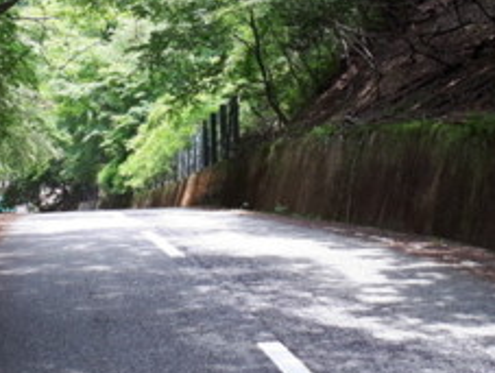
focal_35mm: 76
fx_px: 1089
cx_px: 170
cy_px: -15
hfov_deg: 25.5
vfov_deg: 18.8
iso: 40
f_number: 1.9
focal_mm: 3.6
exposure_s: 1/154
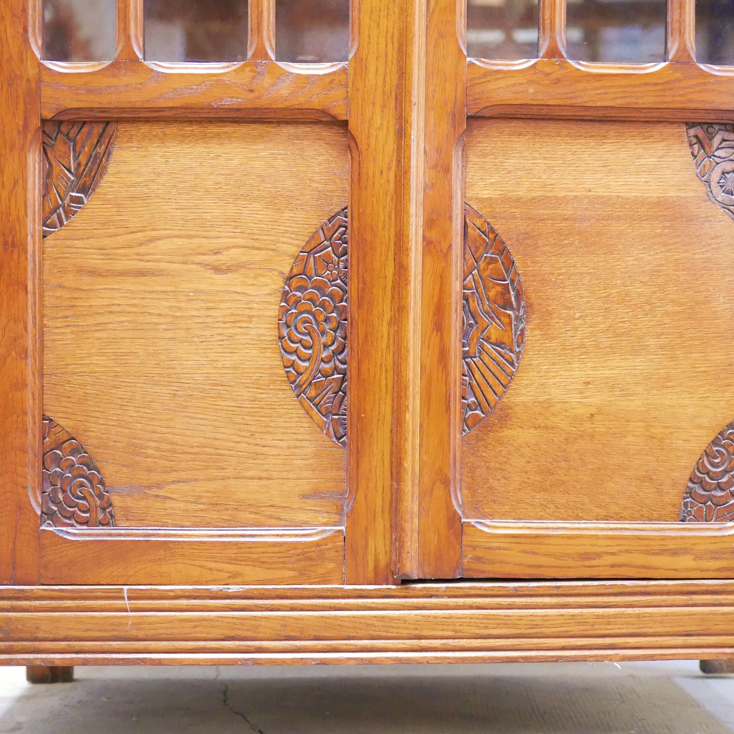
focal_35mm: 55
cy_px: 409
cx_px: 399
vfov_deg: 31.1
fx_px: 1319
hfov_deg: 31.1
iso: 3200
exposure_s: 1/10
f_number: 1.7
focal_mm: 20
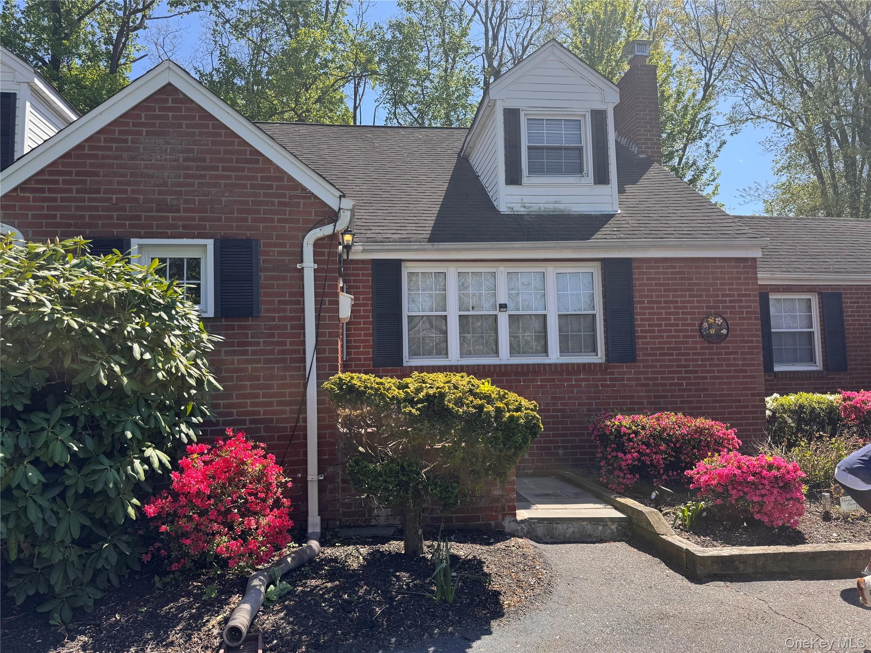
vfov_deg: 56.8
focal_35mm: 24
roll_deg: +1.6
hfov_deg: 71.6
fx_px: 604
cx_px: 436
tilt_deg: +4.5
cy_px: 326
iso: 80
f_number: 1.78
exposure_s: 1/1767
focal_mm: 6.76
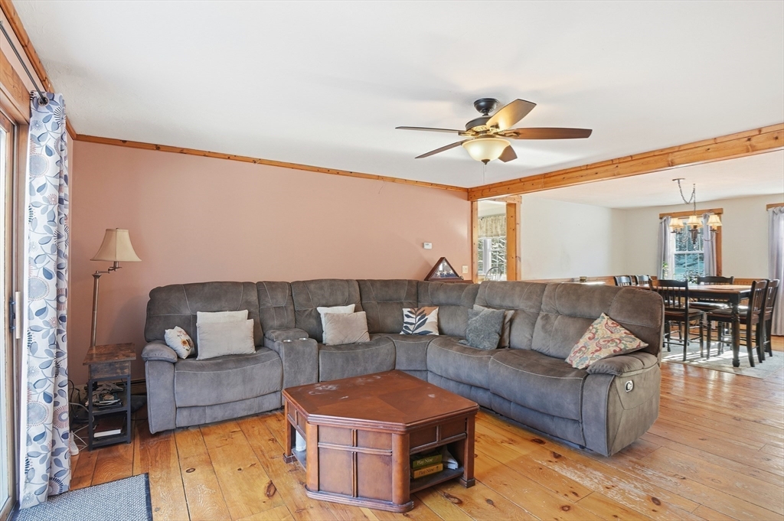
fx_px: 359
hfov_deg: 95.0
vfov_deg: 72.0
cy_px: 260
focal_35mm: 16
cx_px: 392
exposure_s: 1/100
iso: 400
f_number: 7.1
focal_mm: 11
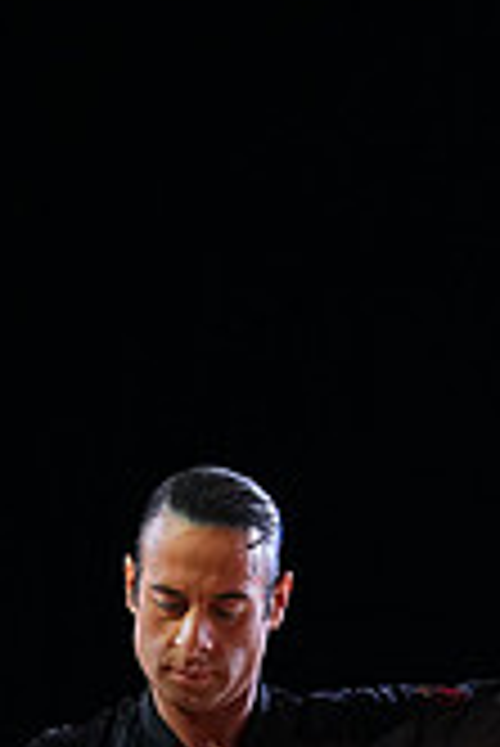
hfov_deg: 3.0
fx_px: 9459
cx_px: 20
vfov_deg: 4.5
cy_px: 1269
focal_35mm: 455
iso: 2000
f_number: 4
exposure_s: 1/400
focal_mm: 130
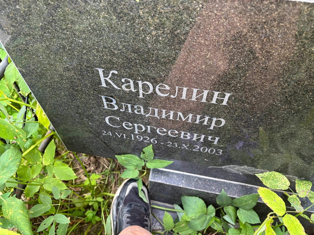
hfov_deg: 67.3
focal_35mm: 26
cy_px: 118
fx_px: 236
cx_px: 157
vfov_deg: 53.1
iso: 125
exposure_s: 1/65
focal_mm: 5.96
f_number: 1.6
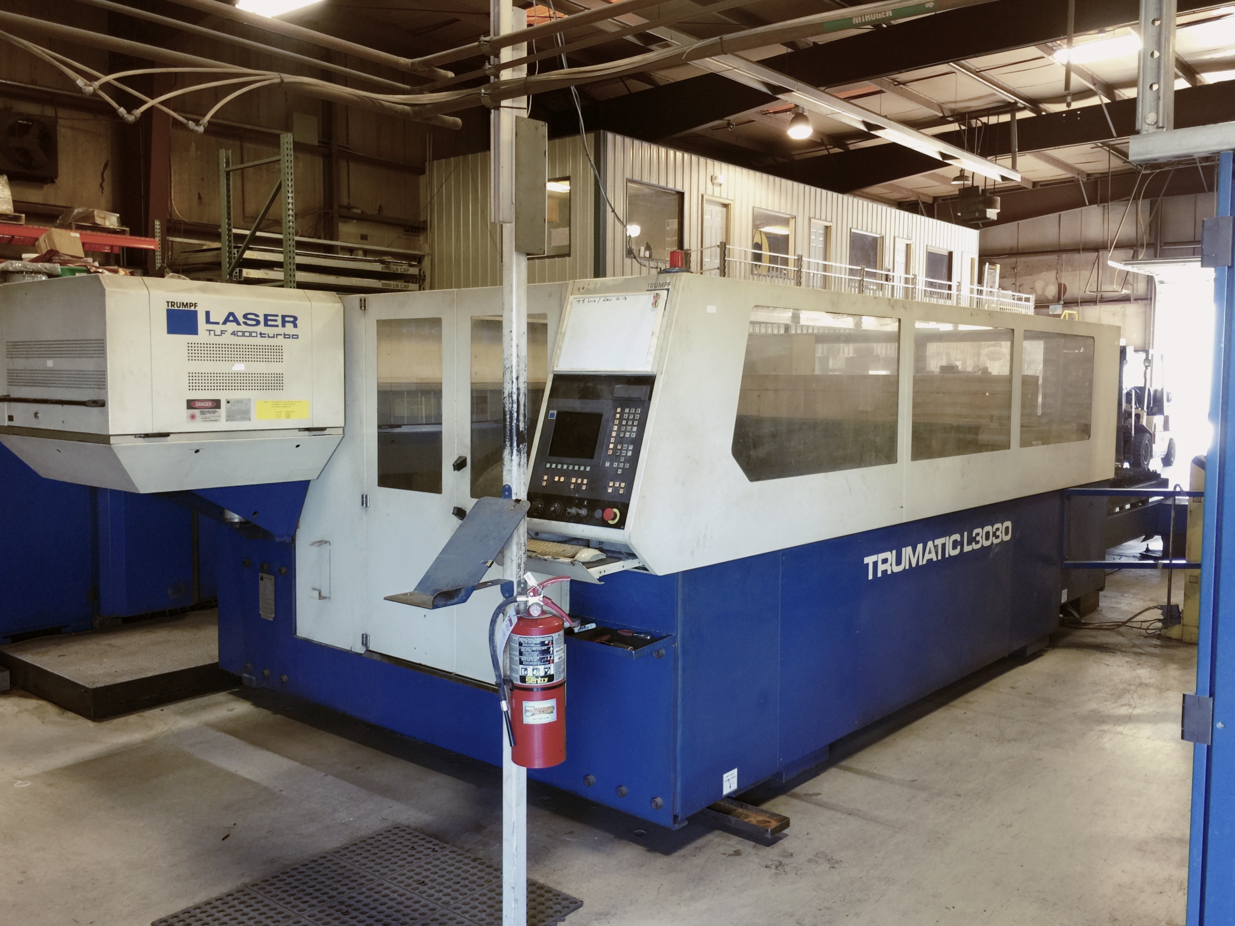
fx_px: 1035
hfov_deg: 61.7
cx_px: 618
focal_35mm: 29
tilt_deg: -3.4
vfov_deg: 48.2
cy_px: 463
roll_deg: +0.2
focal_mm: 4.15
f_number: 2.2
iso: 40
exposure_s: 1/15
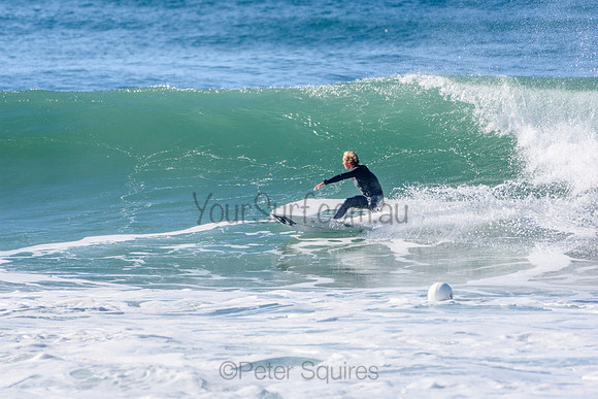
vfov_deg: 1.8
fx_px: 12461
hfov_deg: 2.7
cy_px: 200
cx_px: 299
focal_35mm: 750
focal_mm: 500
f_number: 5.6
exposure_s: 1/2000
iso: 320
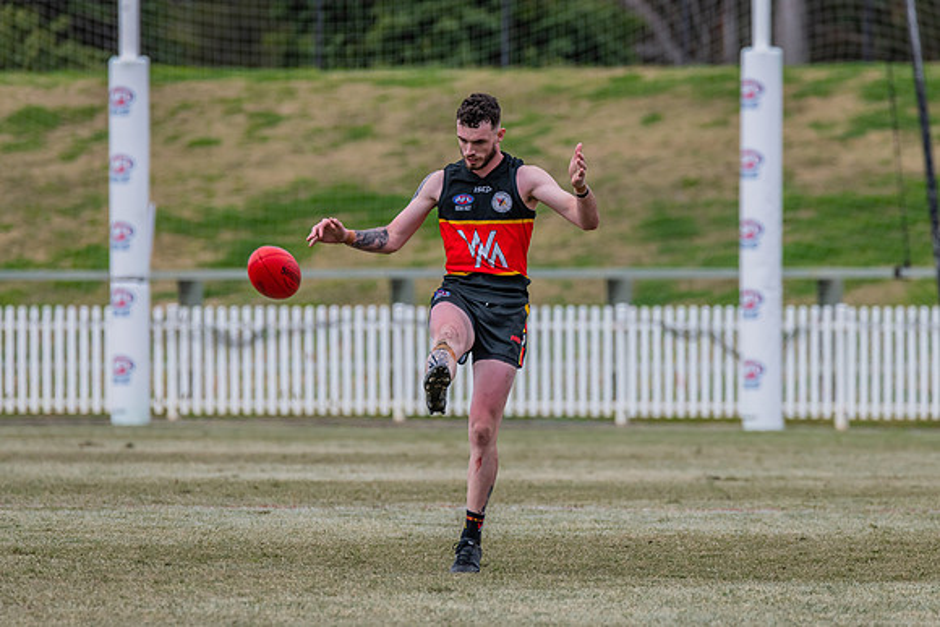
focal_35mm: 505
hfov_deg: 4.1
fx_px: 13176
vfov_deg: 2.7
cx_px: 487
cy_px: 312
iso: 800
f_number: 9
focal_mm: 460
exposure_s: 1/1600
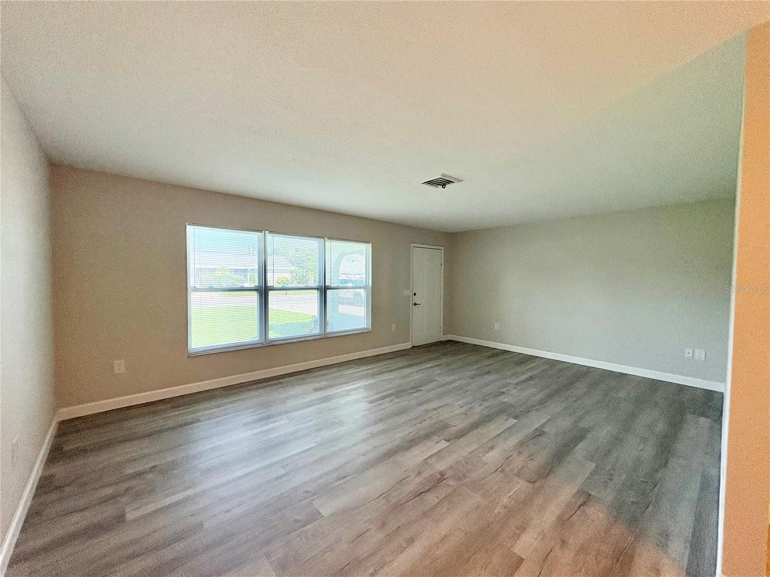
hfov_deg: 102.1
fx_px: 311
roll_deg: +0.0
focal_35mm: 14
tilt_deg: -1.4
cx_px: 385
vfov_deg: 85.7
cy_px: 288
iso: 250
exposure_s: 1/120
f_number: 2.2
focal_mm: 2.22
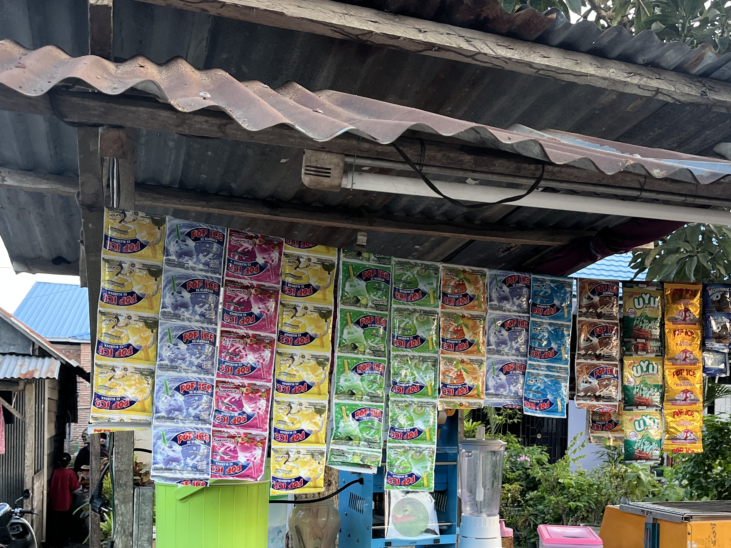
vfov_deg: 34.2
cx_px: 457
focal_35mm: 41
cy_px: 427
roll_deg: -1.5
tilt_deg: +0.0
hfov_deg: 45.4
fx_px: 866
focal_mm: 5.1
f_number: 1.6
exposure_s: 1/122
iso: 64
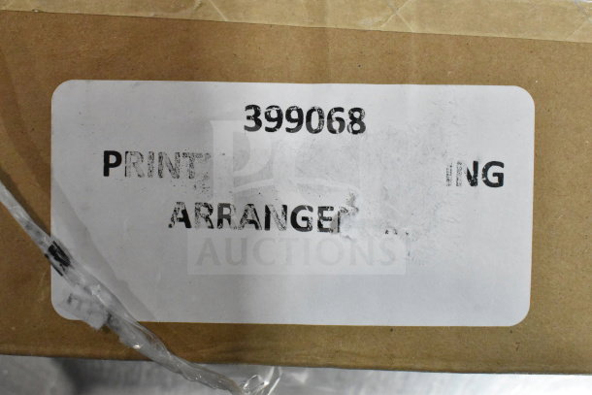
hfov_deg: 47.9
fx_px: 666
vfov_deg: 33.0
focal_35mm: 40
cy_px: 198
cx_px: 296
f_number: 13
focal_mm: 27
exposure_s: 1/500
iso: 6400
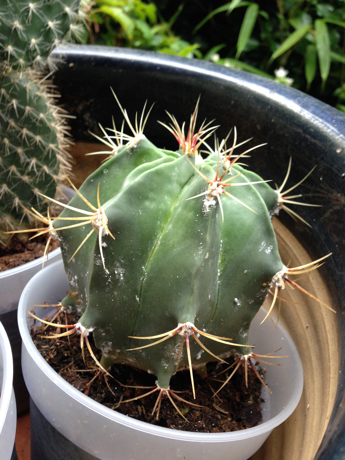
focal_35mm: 33
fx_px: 439
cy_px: 230
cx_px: 172
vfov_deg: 55.4
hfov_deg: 42.9
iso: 80
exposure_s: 1/20
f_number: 2.4
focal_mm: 4.12
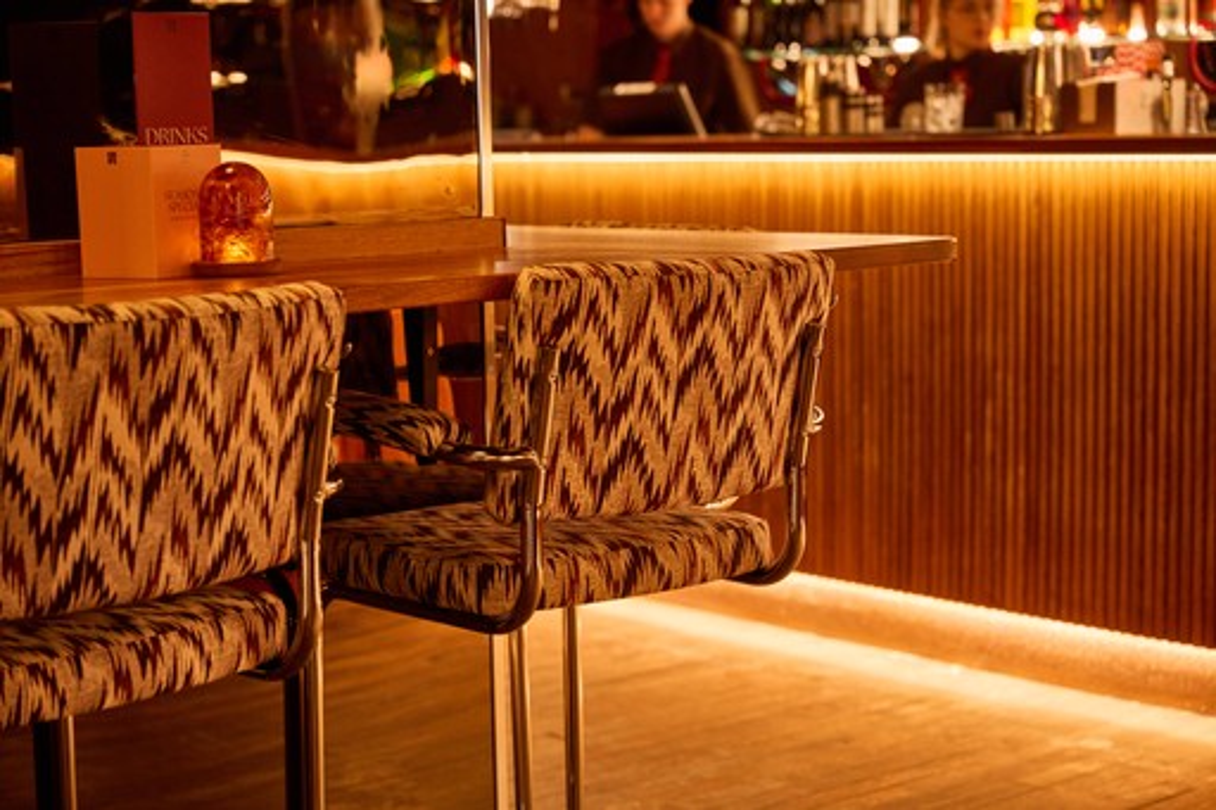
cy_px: 405
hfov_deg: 28.9
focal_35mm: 70
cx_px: 608
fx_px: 2364
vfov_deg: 19.4
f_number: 3.5
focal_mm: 70
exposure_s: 1/40
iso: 1000
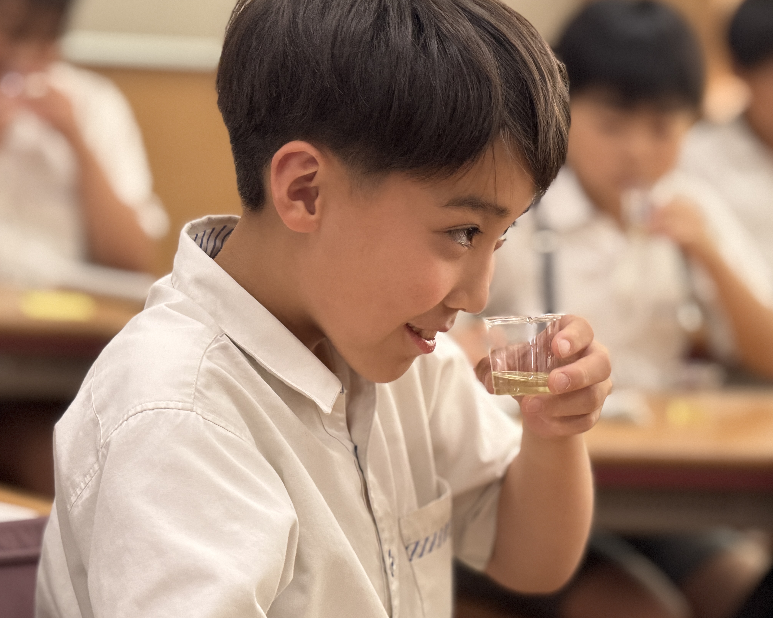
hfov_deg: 13.9
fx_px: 3157
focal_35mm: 138
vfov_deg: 11.2
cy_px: 392
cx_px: 468
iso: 400
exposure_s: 1/120
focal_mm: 16.89
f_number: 2.8
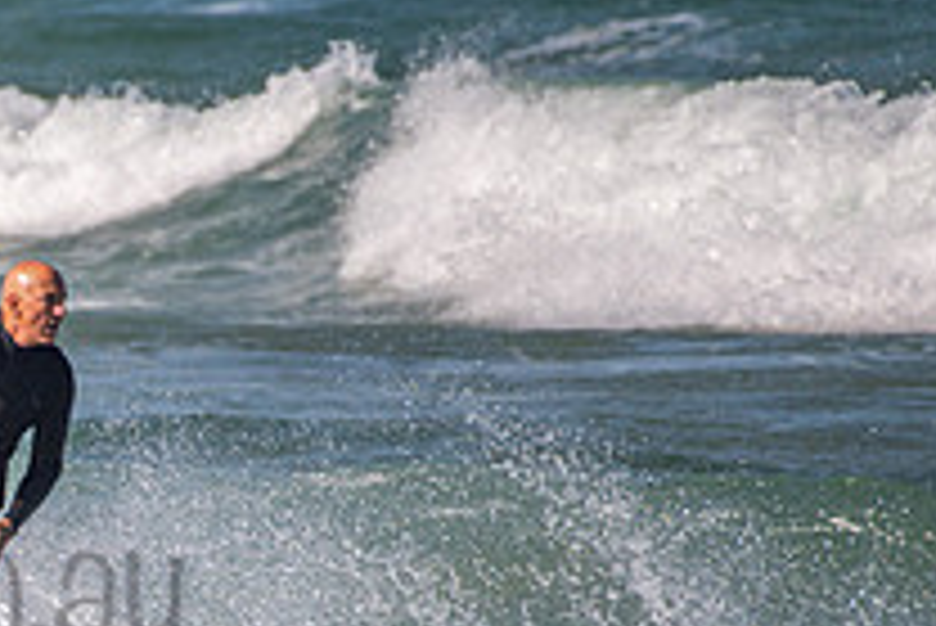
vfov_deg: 1.0
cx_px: -292
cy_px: 534
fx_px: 36242
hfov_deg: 1.5
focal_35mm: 1393
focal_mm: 500
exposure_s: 1/800
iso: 180
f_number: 5.6
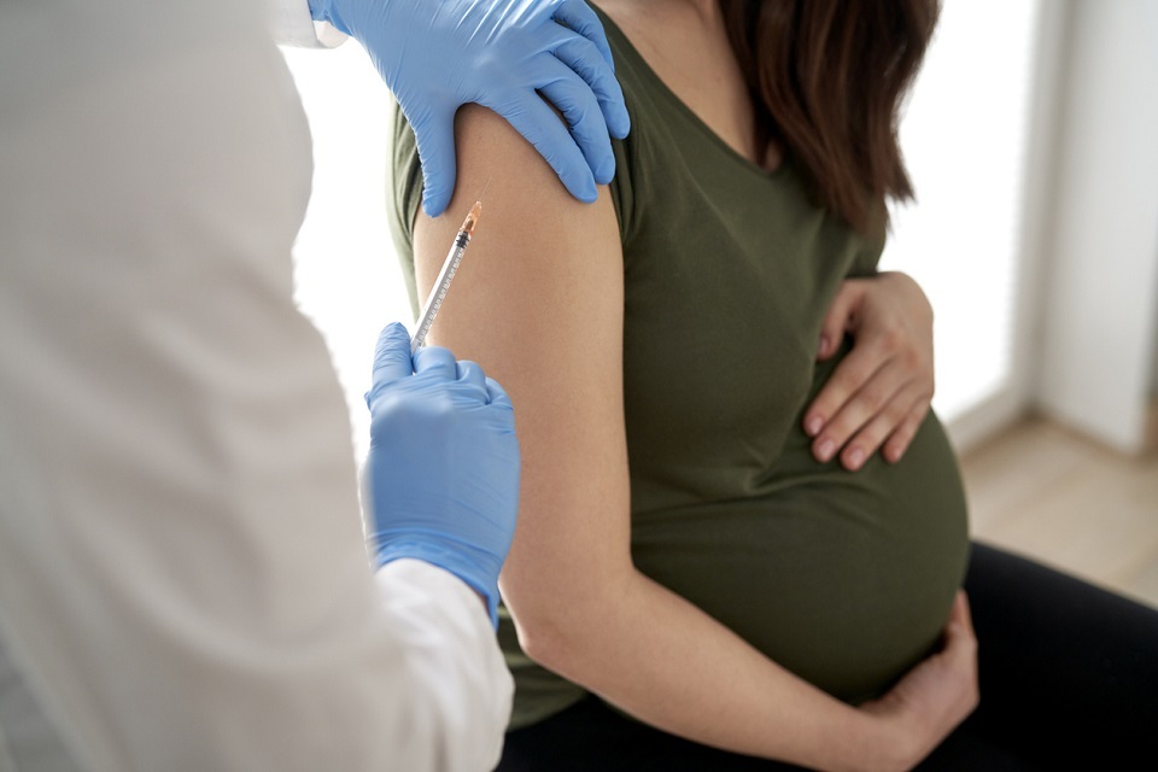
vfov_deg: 27.0
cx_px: 579
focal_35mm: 50
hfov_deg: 39.6
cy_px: 386
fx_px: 1608
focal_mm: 50
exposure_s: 1/125
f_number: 2.2
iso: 320
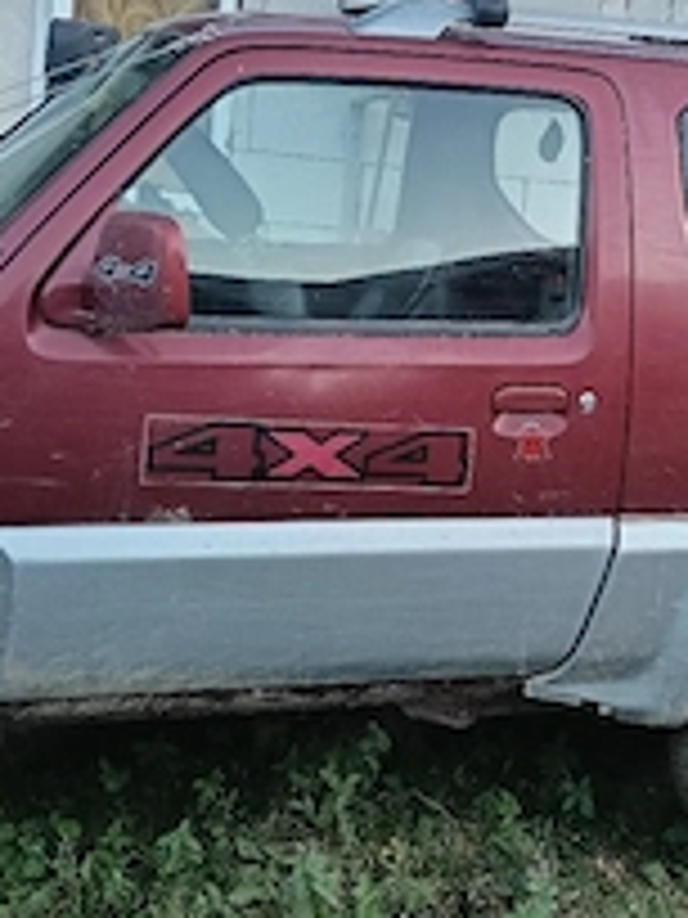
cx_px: 504
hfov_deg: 27.2
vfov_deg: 36.1
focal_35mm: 53
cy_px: 410
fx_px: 1405
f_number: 1.8
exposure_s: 1/50.3
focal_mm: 3.98
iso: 64
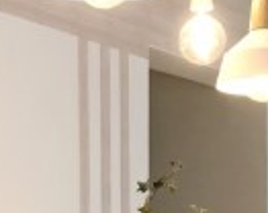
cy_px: 287
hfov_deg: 14.4
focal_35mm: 134
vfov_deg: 11.1
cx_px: 117
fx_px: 1060
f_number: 1.8
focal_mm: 3.99
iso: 100
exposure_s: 1/9
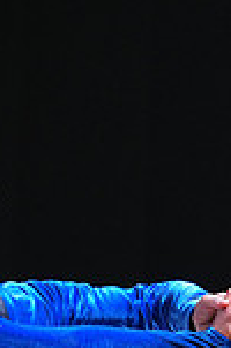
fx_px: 5028
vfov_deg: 3.9
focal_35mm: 520
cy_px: 590
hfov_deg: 2.6
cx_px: -40
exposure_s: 1/400
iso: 1600
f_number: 4
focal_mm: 135
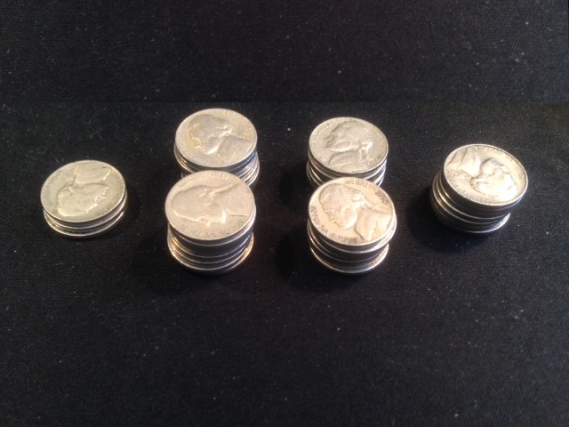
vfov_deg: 42.9
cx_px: 284
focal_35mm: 33
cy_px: 214
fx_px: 542
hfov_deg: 55.4
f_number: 2.4
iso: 160
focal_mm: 4.12
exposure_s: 1/20
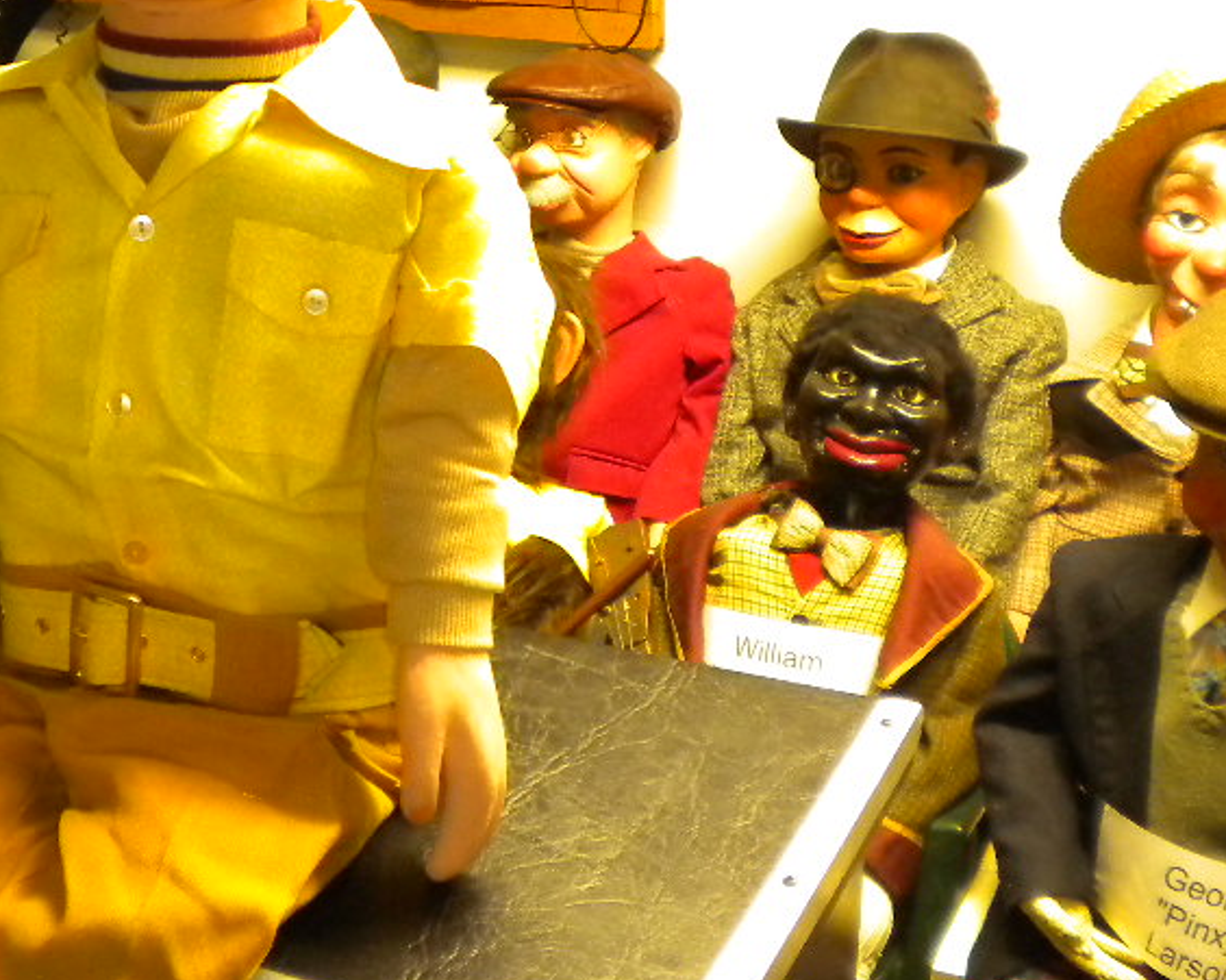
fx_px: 2249
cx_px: 226
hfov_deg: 29.7
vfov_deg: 24.2
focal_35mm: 62
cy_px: 193
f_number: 3.1
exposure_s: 1/30
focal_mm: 6.3
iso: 400
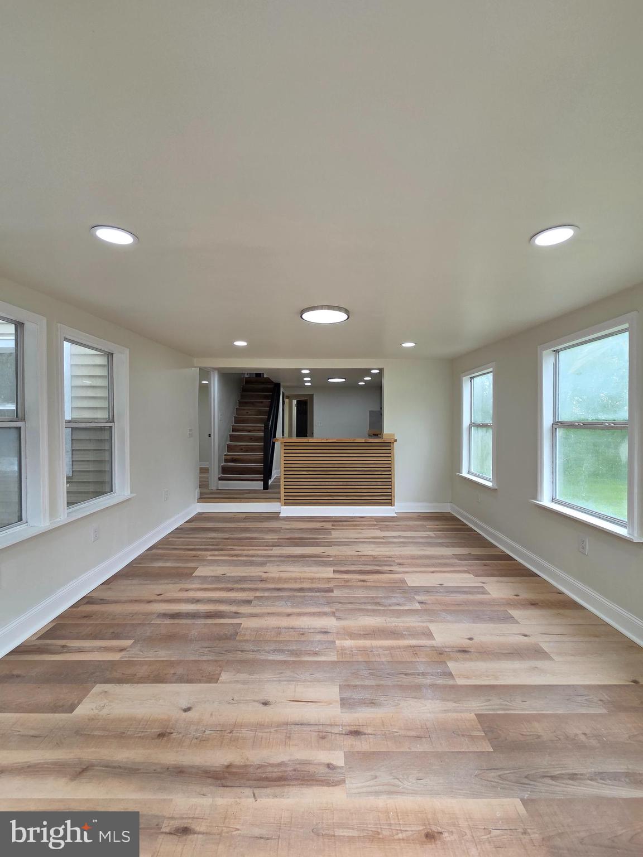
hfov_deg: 89.9
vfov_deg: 106.2
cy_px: 428
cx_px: 322
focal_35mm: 13
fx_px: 322
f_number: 2.2
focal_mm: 2.2
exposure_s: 1/120
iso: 80
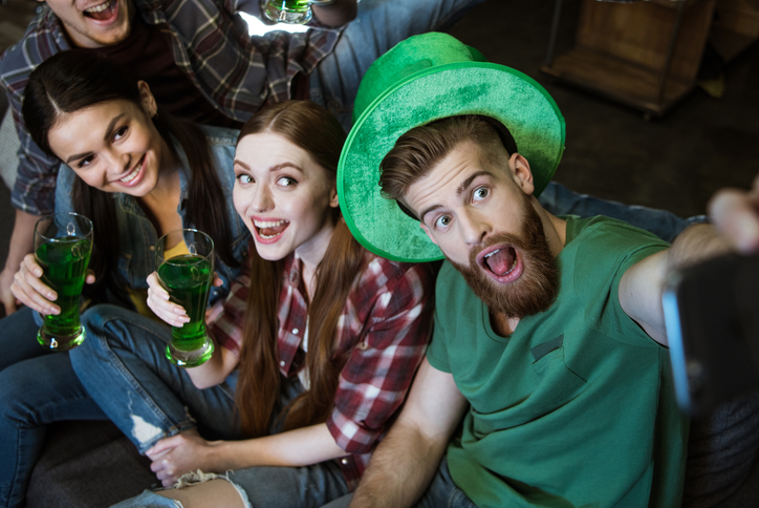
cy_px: 177
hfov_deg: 48.3
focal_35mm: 40
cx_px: 436
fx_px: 844
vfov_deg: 33.2
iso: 250
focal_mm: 29
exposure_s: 1/125
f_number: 2.8
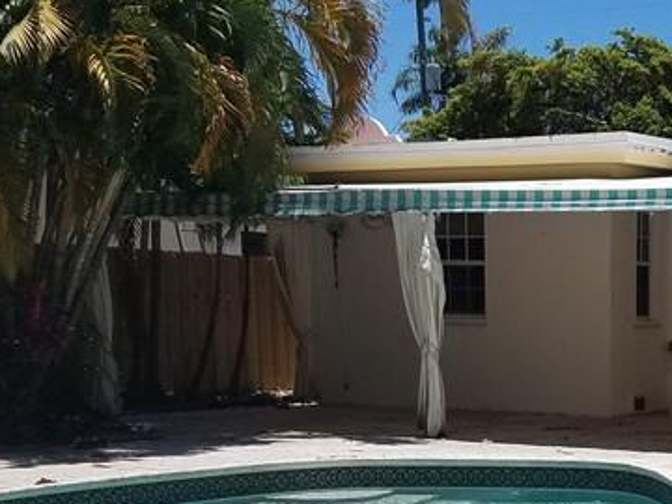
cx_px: 696
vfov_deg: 19.5
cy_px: 470
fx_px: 1437
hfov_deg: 24.9
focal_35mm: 74
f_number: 1.7
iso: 50
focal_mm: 4.2
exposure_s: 1/4320
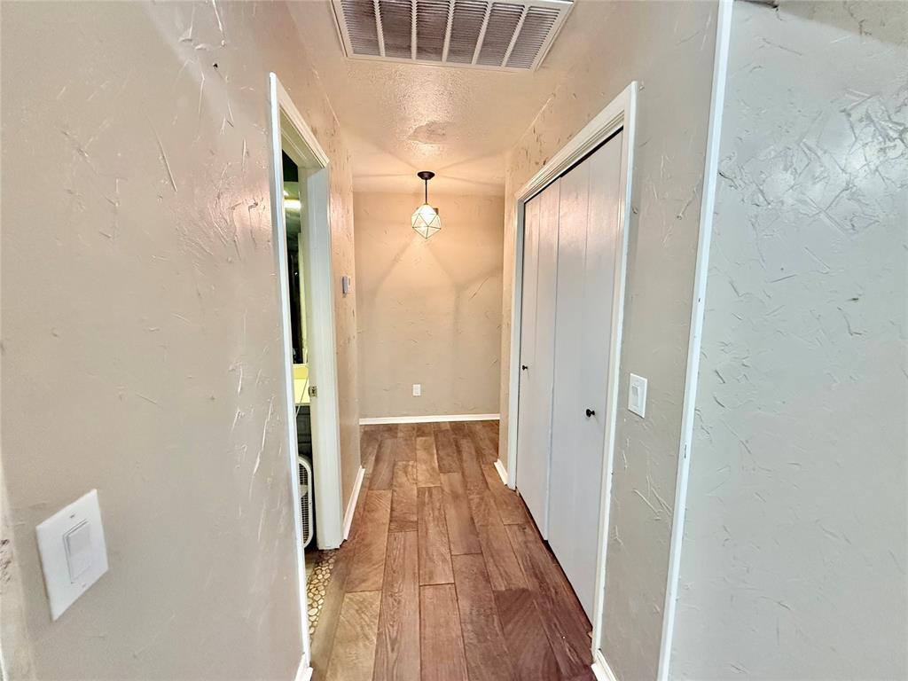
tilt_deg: -7.7
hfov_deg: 102.1
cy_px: 340
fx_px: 367
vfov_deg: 85.7
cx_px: 454
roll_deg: -0.5
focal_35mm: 14
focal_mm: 2.22
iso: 640
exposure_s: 1/60
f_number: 2.2
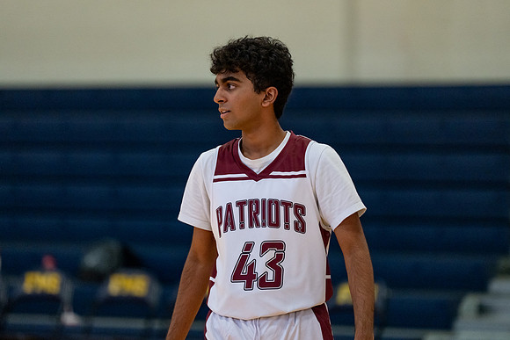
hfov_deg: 9.7
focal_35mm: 211
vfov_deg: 6.5
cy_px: 170
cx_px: 255
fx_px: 2996
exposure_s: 1/1000
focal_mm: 200
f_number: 2.8
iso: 5000
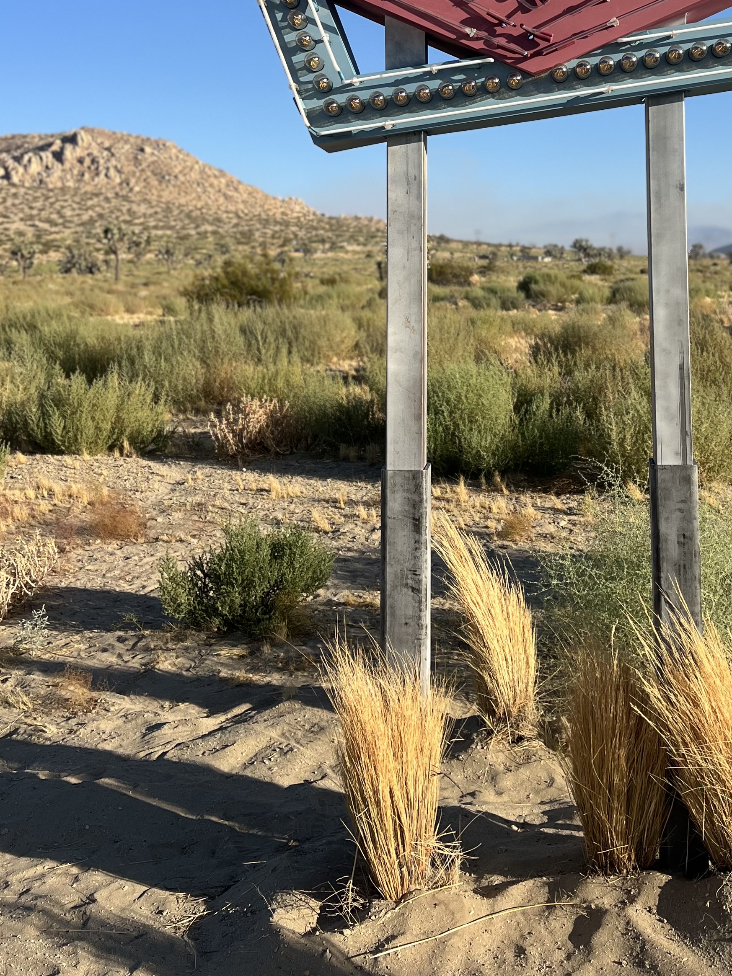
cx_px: 521
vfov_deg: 40.4
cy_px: 197
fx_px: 1269
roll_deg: +1.3
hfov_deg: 31.8
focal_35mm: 45
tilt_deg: +2.3
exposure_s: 1/3356
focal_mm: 5.7
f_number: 1.5
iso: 50
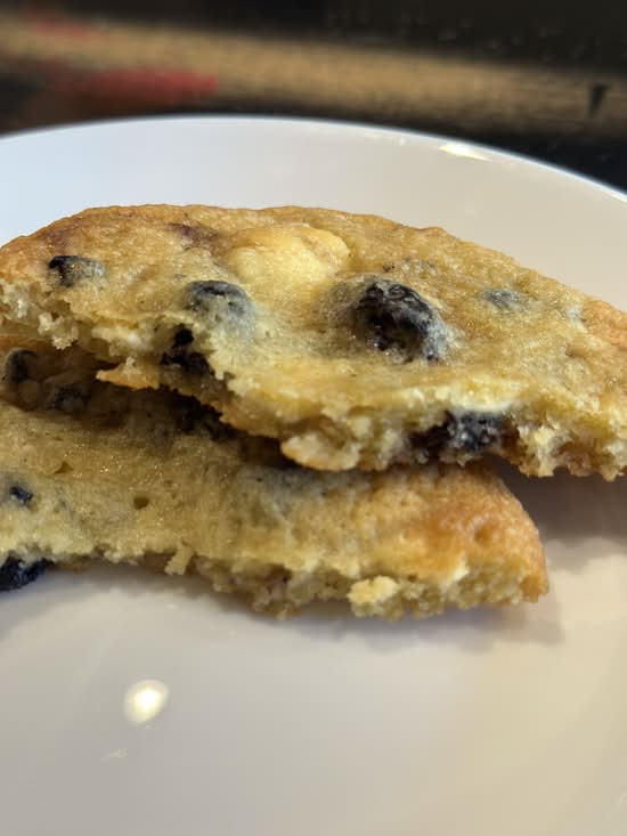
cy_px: 418
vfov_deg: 39.7
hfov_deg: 30.3
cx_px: 314
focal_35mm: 48
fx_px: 1159
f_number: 1.78
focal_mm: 6.86
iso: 160
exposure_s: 1/60
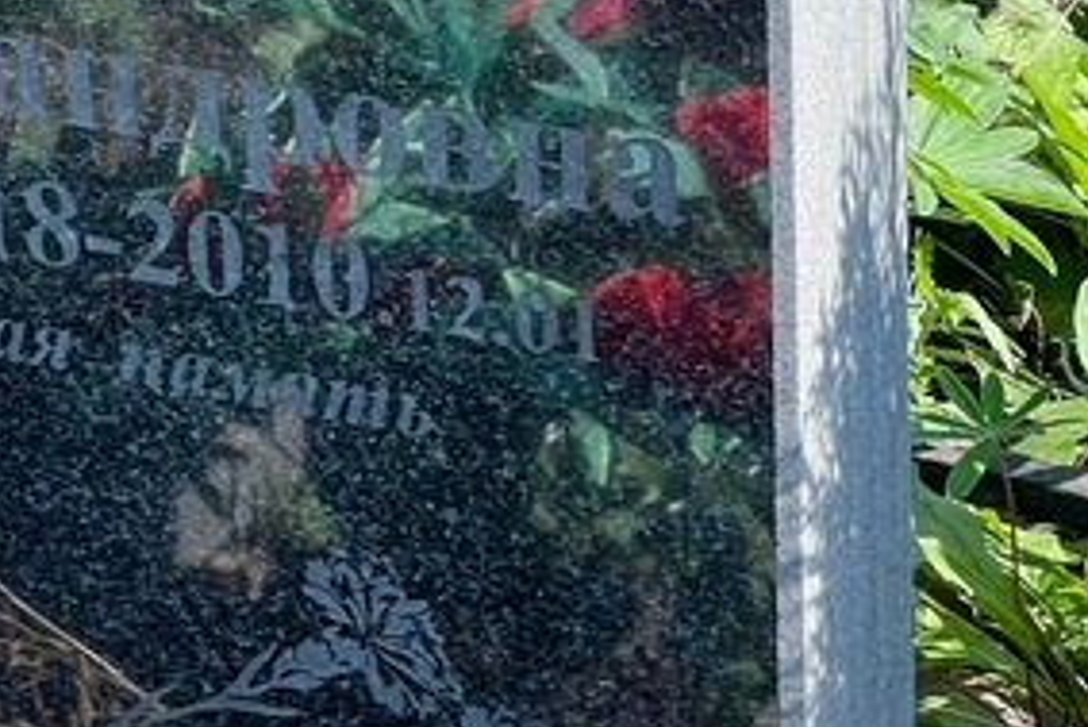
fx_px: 6833
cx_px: -77
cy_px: -158
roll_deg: +2.0
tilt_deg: -25.9
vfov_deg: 6.1
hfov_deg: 9.0
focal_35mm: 226
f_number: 2.8
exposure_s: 1/150
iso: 32
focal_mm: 9
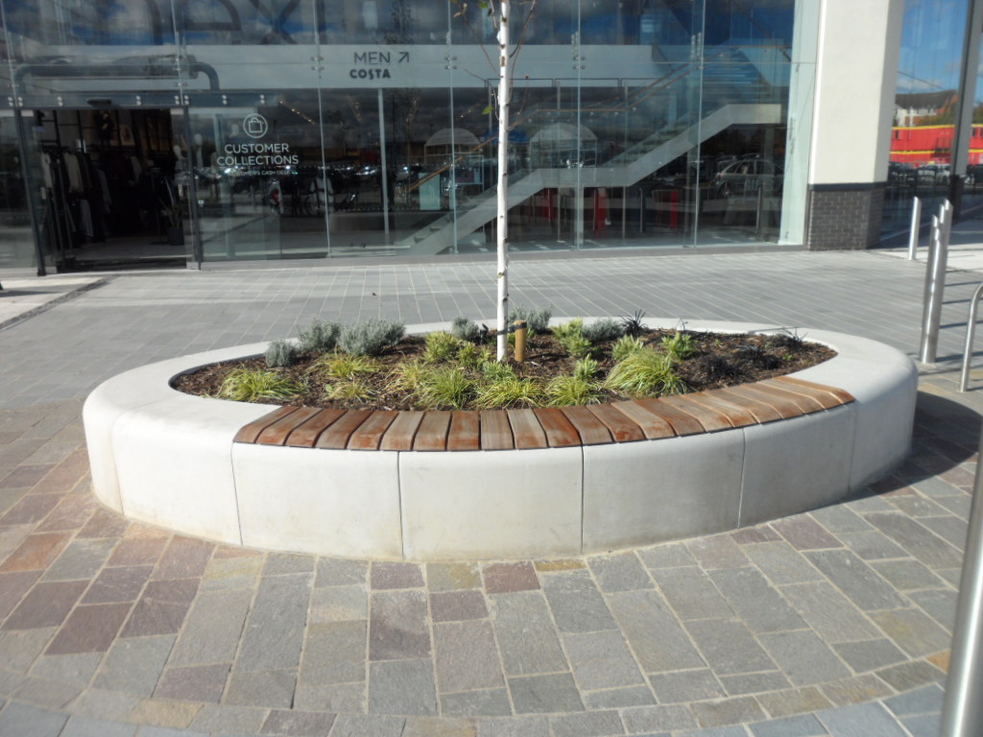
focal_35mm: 27
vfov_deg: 51.4
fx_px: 767
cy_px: 368
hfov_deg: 65.3
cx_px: 492
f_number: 8.9
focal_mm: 4.9
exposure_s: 1/125
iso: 80
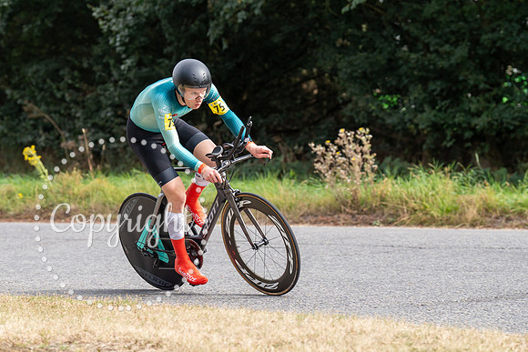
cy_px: 142
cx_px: 205
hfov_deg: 12.8
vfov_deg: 8.6
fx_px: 2347
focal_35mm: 160
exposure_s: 1/1000
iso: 100
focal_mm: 124
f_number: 4
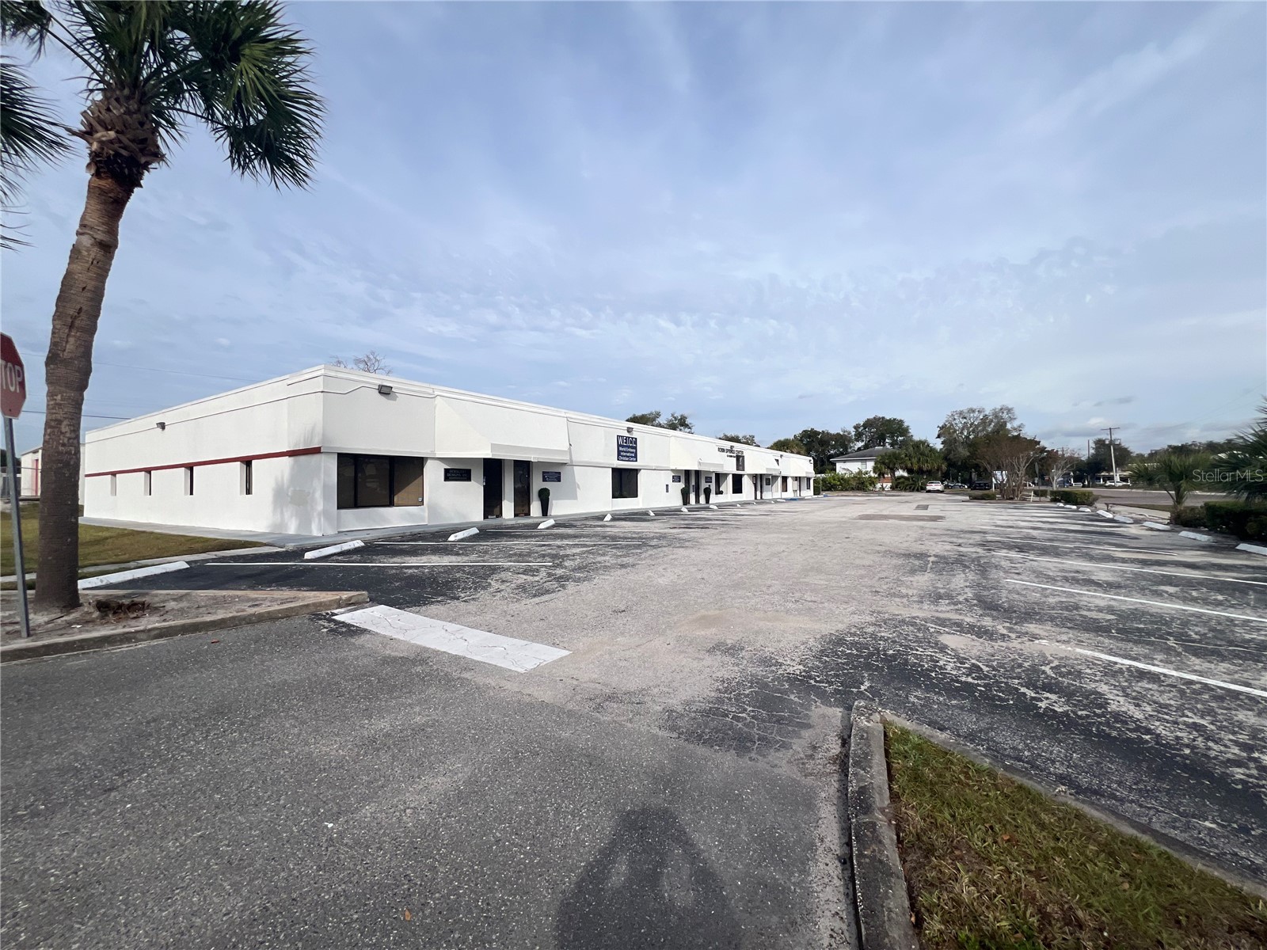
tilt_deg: +2.6
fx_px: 476
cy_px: 475
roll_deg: +0.7
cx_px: 634
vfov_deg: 89.9
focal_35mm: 13
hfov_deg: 106.2
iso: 32
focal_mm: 1.57
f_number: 1.8
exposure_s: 1/2801
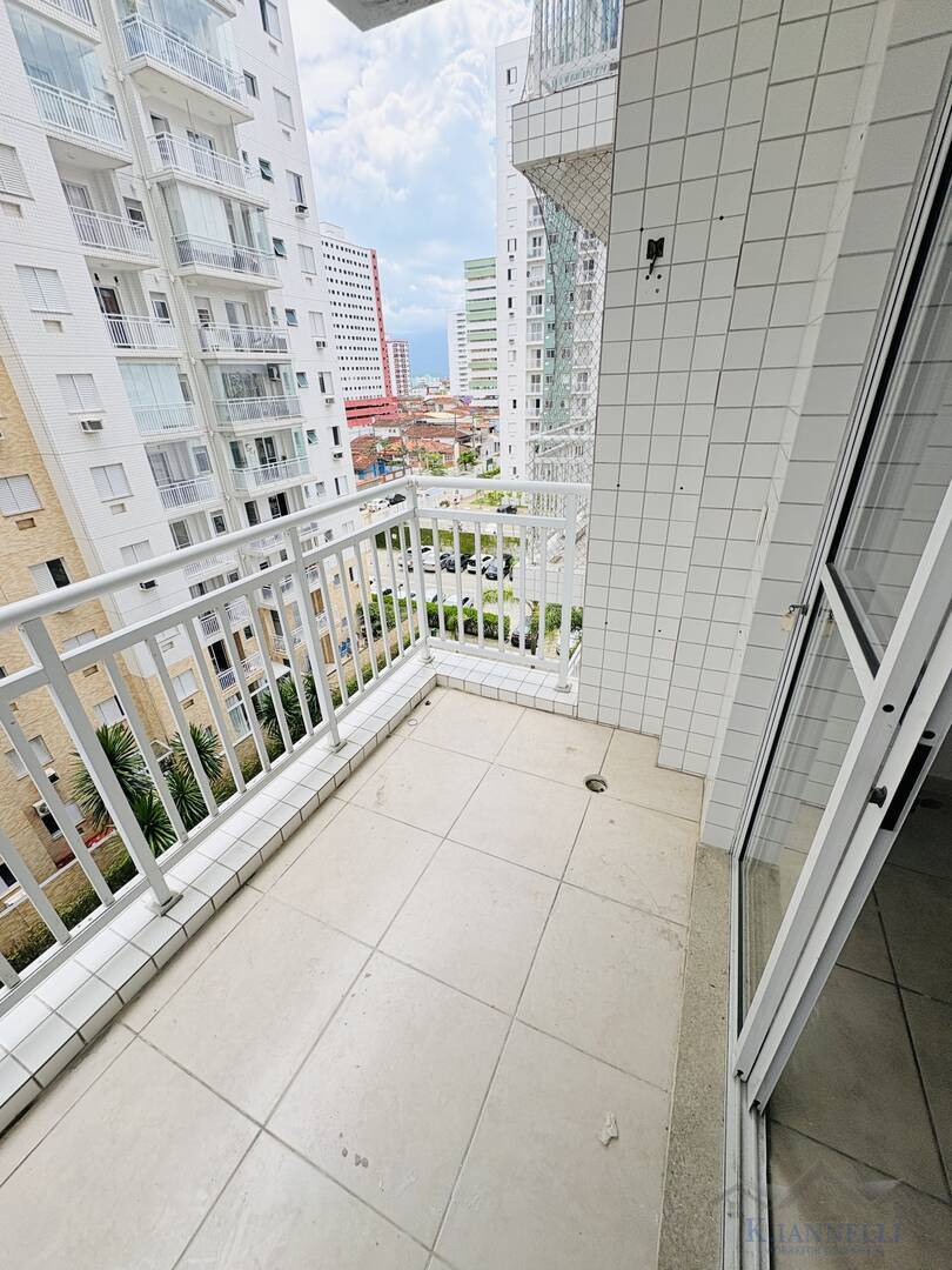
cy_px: 635
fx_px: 513
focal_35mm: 14
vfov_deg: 102.1
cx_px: 476
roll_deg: +1.8
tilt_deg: -27.0
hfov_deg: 85.7
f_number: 2.2
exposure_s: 1/1346
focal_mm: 2.22
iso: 50
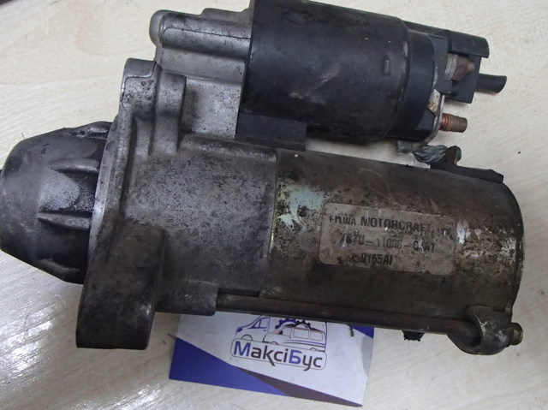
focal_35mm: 37
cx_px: 274
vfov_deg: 38.6
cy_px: 205
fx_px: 585
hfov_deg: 50.2
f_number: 4.7
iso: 1000
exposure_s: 1/40
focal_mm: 6.64
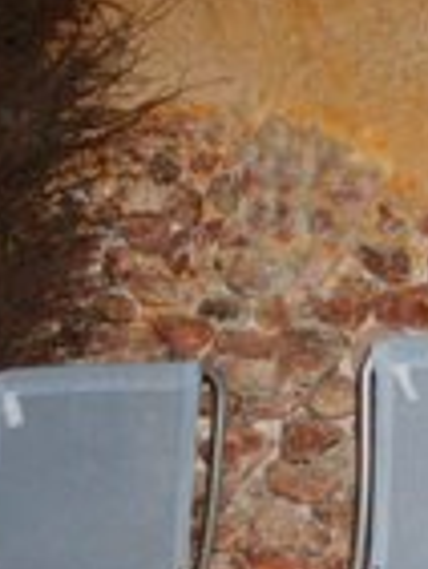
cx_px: 323
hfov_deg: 13.3
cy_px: 460
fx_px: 1827
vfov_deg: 17.6
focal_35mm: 111
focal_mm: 5.8
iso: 253
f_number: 2.8
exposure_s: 1/45
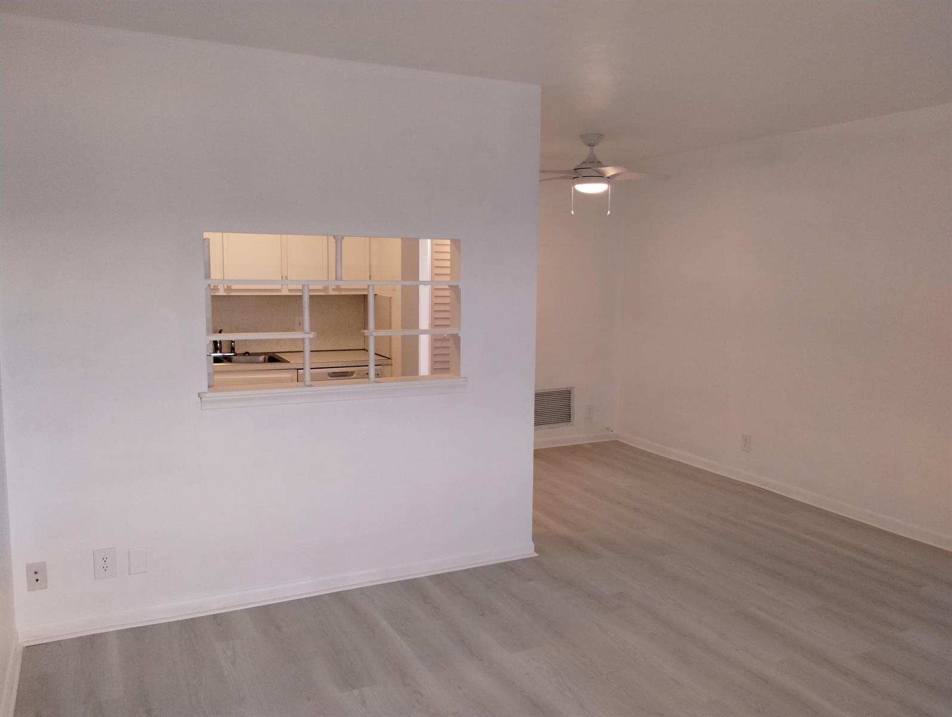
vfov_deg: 49.9
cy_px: 358
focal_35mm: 28
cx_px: 476
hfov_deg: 63.4
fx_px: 771
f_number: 1.8
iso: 400
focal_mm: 4.27
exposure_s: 1/66.6
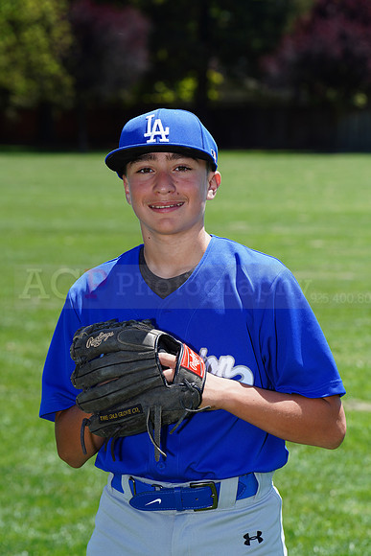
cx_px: 186
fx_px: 2672
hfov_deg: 7.9
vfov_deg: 11.9
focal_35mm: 173
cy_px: 278
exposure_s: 1/200
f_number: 9
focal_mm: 173
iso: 160
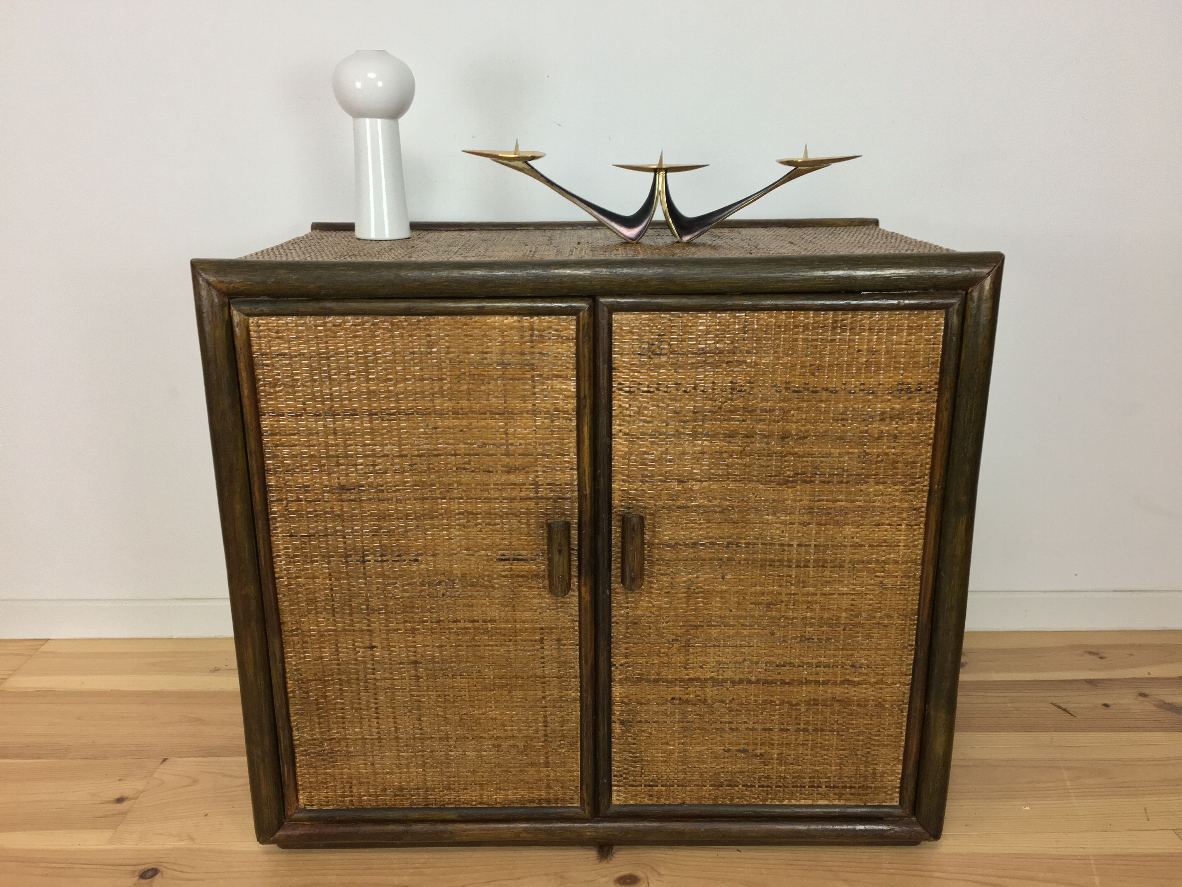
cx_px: 591
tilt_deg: -17.0
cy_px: 444
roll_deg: +0.4
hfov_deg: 61.7
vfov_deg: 48.2
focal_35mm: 29
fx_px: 990
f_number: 2.2
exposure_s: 1/33
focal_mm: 4.15
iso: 64
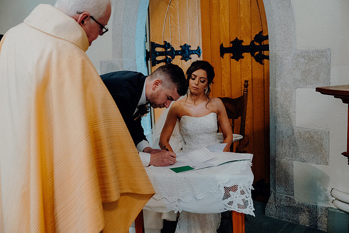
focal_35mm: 38
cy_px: 116
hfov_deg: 50.7
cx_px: 174
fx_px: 368
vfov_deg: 35.1
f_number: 3.5
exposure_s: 1/160
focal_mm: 38
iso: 5000
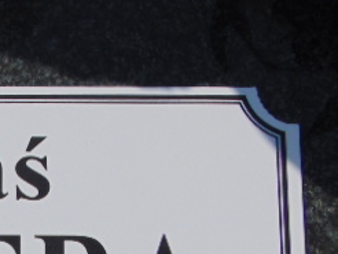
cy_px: 275
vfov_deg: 9.4
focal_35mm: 156
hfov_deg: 12.3
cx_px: -71
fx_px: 1525
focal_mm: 10.8
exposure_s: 1/500
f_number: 9.3
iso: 80
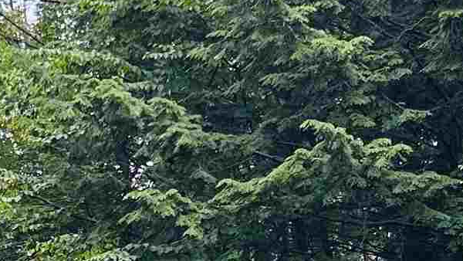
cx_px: -56
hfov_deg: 14.4
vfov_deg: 8.3
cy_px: 326
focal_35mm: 145
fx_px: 1781
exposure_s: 1/371
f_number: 1.5
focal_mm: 5.7
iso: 50
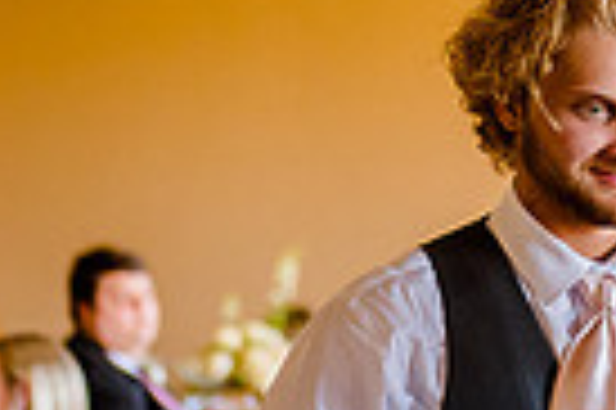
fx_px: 4751
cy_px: 130
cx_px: 476
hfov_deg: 7.4
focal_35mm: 278
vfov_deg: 4.9
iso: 2500
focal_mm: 62
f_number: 2.8
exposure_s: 1/250
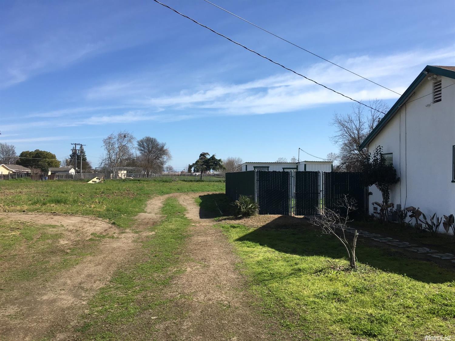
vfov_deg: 48.2
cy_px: 170
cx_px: 228
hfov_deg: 61.7
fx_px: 381
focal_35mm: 29
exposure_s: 1/1709
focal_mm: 4.15
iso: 25
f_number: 2.2
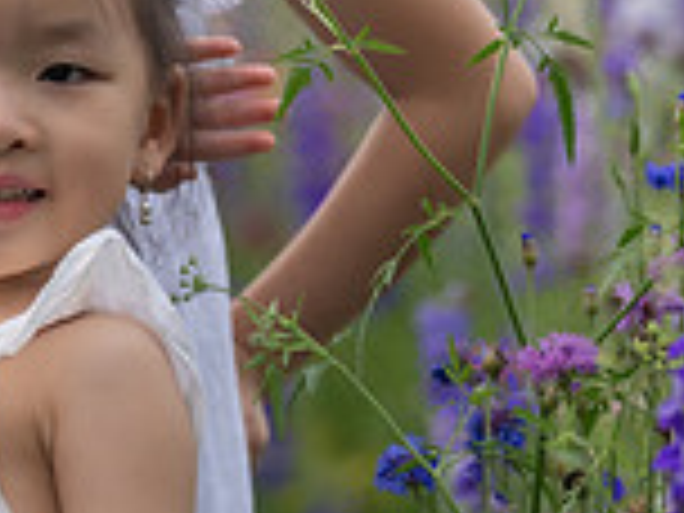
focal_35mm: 593
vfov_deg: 2.5
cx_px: -45
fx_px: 11717
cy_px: -200
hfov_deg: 3.3
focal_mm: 162
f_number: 3.5
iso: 125
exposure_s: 1/500
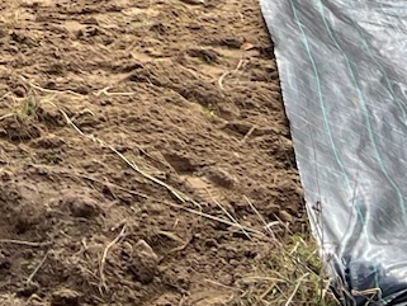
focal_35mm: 166
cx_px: -330
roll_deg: -0.3
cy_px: -358
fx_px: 1952
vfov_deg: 8.4
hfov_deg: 11.1
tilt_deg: -2.0
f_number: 1.5
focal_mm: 5.7
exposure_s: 1/1431
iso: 50
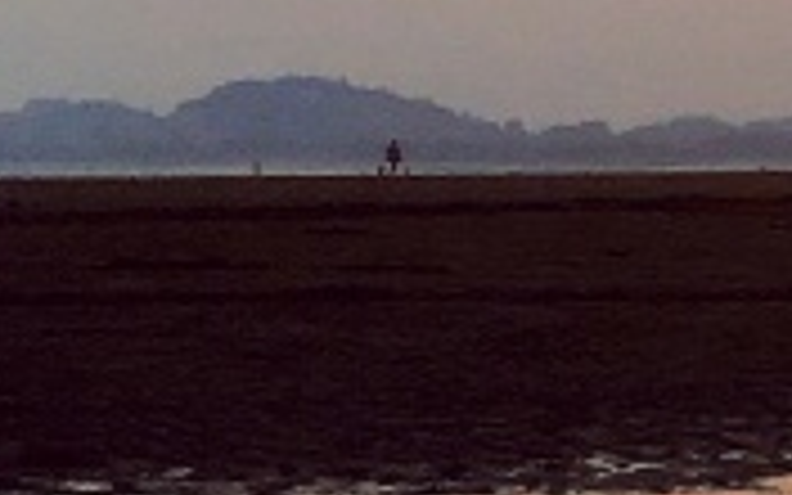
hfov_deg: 8.6
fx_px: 4511
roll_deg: +0.0
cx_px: 2277
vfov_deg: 6.3
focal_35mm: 209
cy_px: 4
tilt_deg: +1.8
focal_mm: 4.15
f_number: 2.2
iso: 25
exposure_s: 1/196
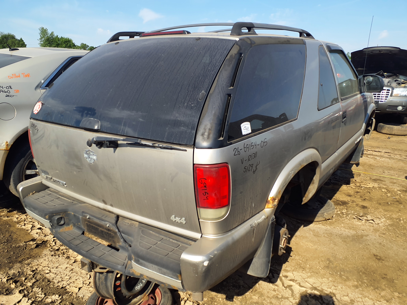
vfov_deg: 51.4
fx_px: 317
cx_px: 204
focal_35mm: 27
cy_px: 152
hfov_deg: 65.3
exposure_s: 1/1180
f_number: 1.9
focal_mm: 3.58
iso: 40
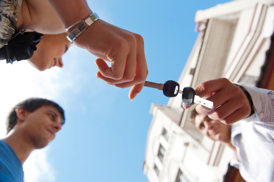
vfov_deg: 53.1
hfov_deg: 73.8
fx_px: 183
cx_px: 137
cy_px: 91
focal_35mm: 24
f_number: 4.5
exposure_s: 1/400
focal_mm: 24
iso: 200
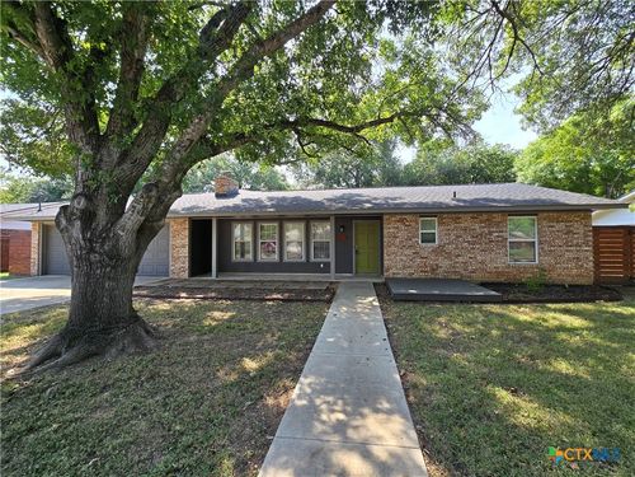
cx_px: 318
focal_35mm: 13
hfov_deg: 106.2
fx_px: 238
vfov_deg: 89.9
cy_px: 238
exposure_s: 1/375
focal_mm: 2.2
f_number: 2.2
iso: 50
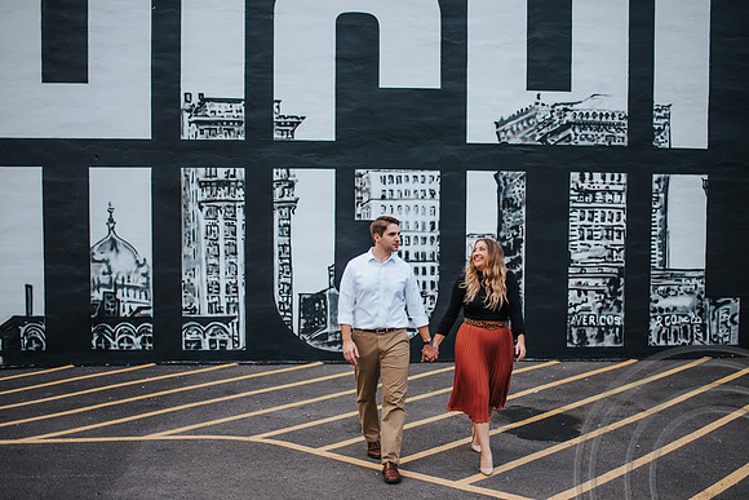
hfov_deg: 49.8
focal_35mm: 39
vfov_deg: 34.4
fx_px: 806
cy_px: 277
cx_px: 387
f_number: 1.8
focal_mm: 35
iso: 180
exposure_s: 1/500
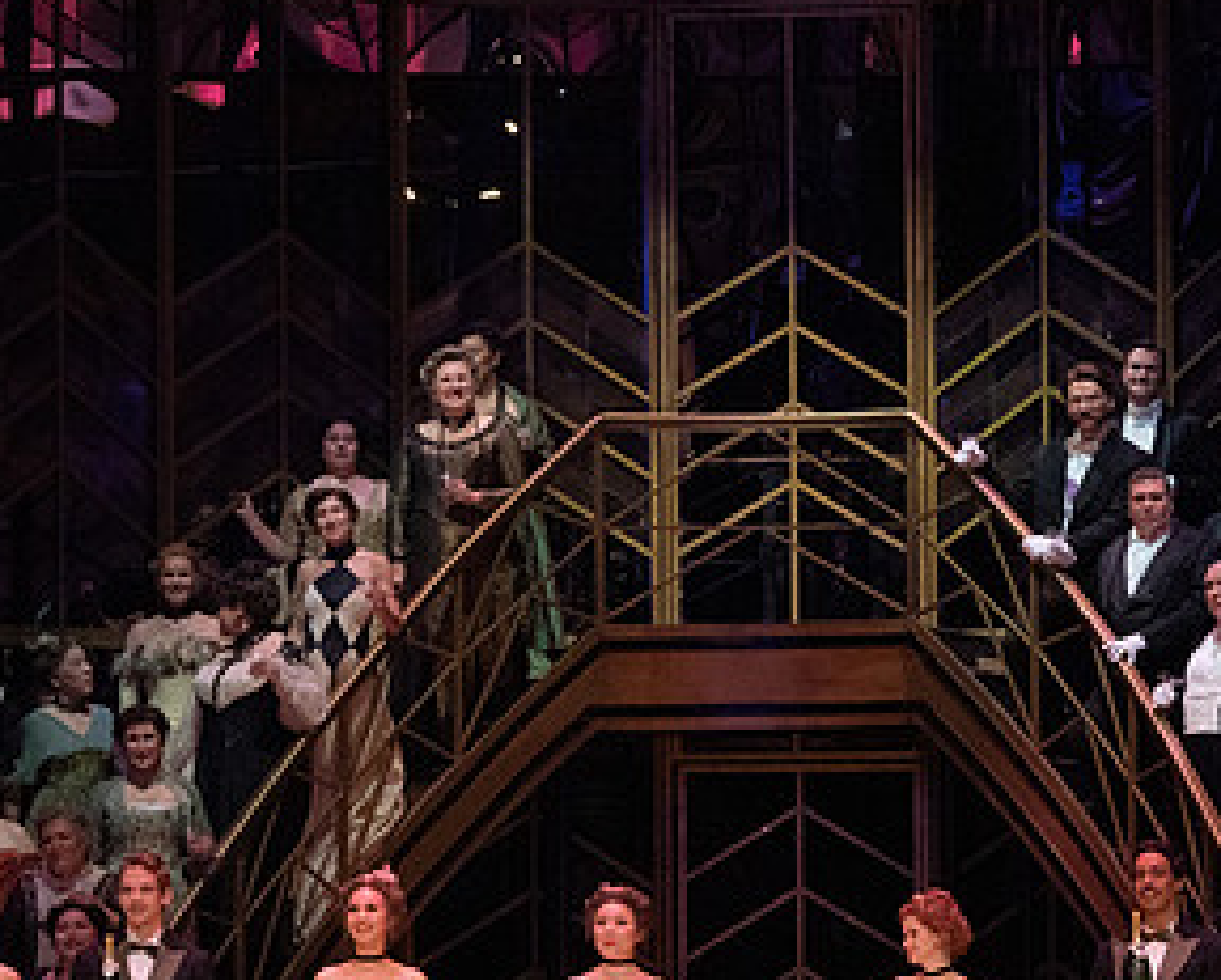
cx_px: 670
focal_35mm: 204
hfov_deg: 9.5
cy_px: 622
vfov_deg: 7.6
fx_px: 7379
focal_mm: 108
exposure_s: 1/400
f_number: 14
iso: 12800
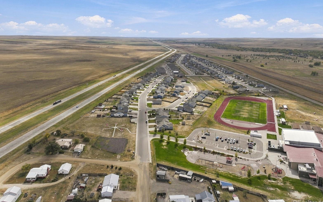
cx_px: 162
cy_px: 83
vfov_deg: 47.4
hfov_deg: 70.4
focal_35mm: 26
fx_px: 229
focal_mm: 12.3
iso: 190
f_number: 2.8
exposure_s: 1/5000
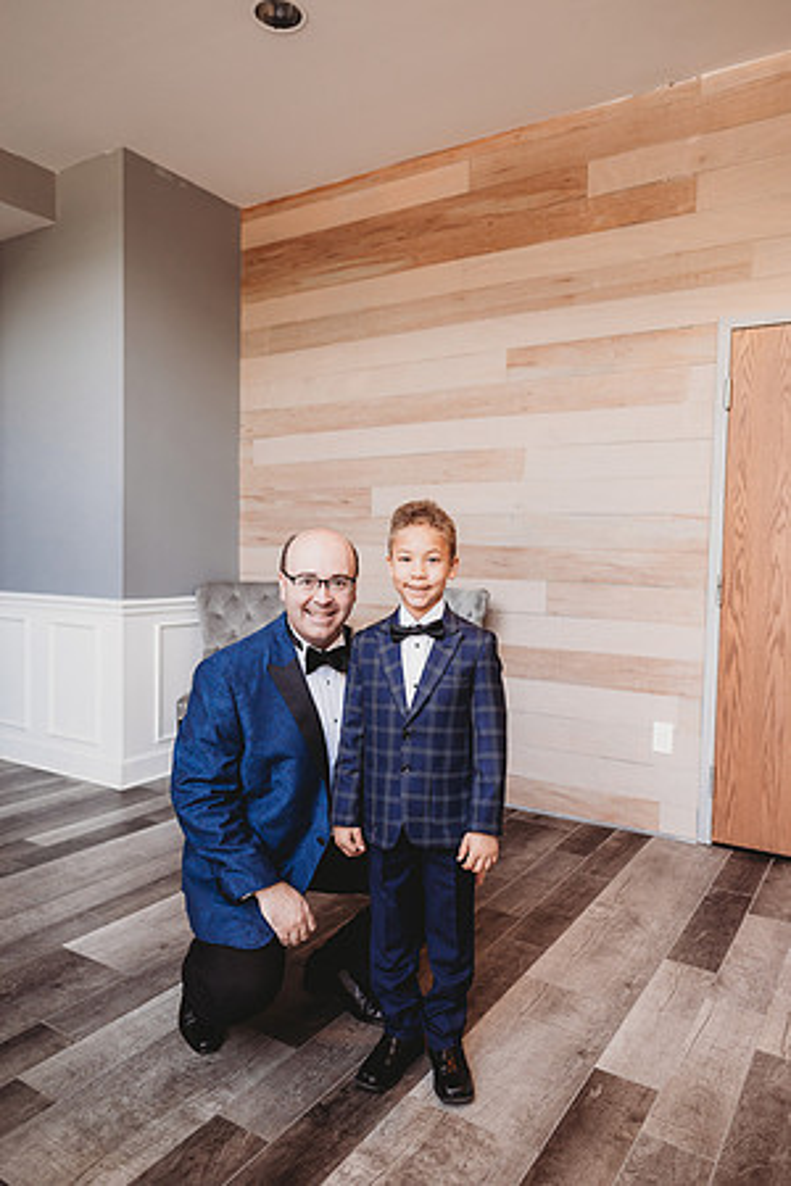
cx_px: 396
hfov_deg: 53.1
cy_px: 593
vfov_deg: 73.7
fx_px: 791
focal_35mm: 24
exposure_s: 1/200
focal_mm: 24
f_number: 2.8
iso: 500
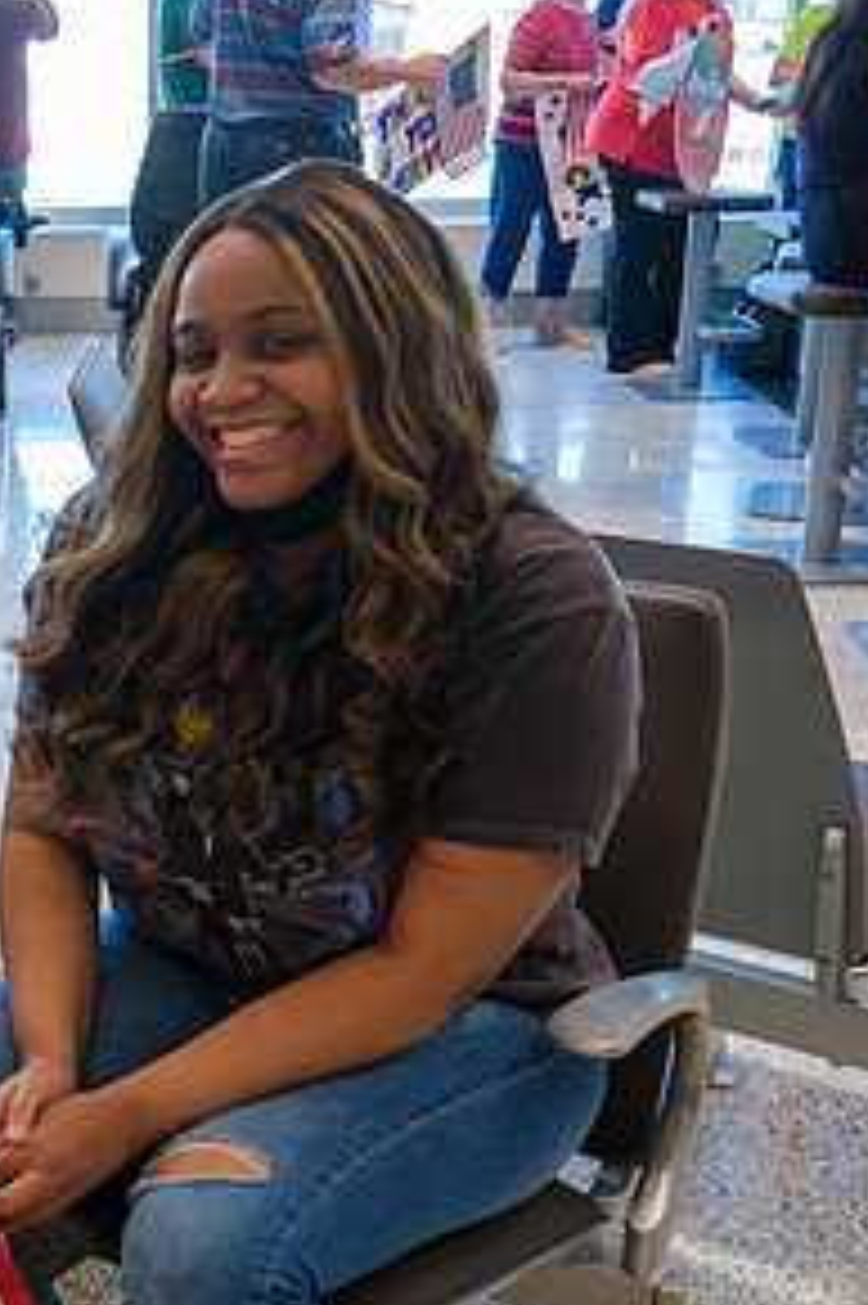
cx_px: -265
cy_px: 844
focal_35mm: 56
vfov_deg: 35.4
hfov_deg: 21.7
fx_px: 2028
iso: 640
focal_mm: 18.4
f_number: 4
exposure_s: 1/40
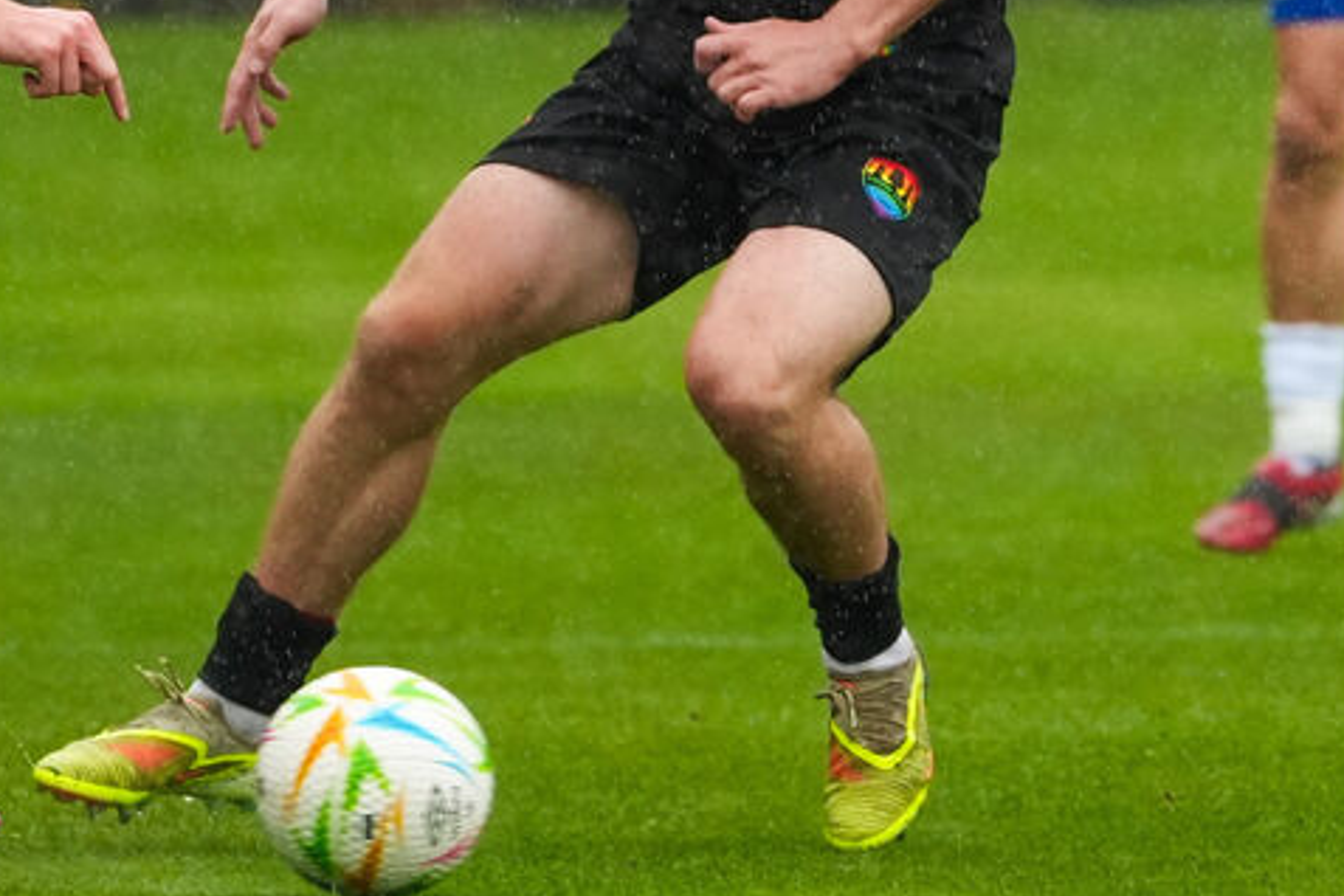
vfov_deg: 1.6
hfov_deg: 2.3
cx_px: 276
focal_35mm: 881
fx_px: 32888
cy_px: -68
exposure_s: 1/1250
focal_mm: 350
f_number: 6.3
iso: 3200
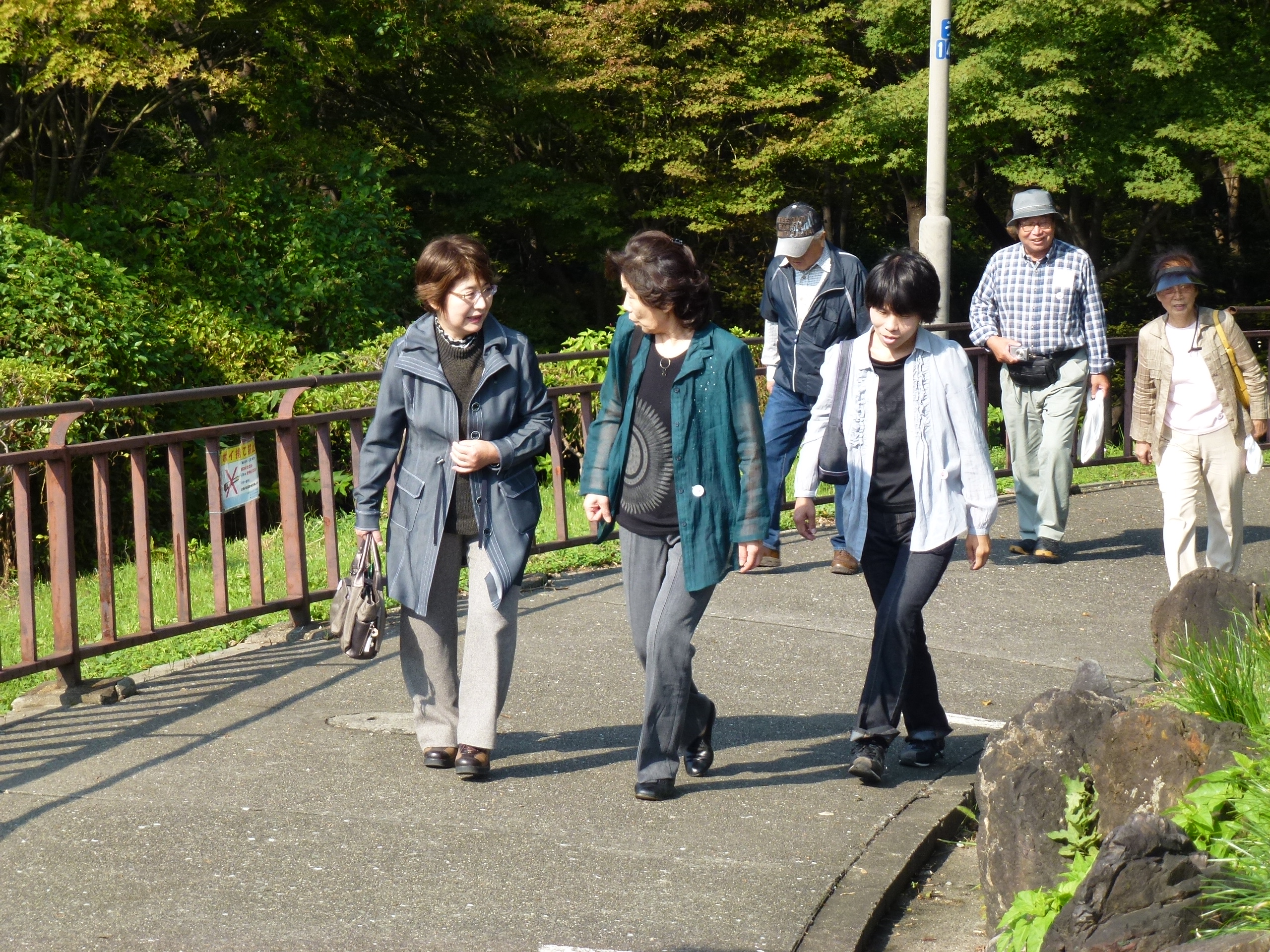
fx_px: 3816
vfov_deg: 14.2
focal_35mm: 104
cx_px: 635
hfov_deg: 18.9
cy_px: 476
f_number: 5
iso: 100
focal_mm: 18.7
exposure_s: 1/250
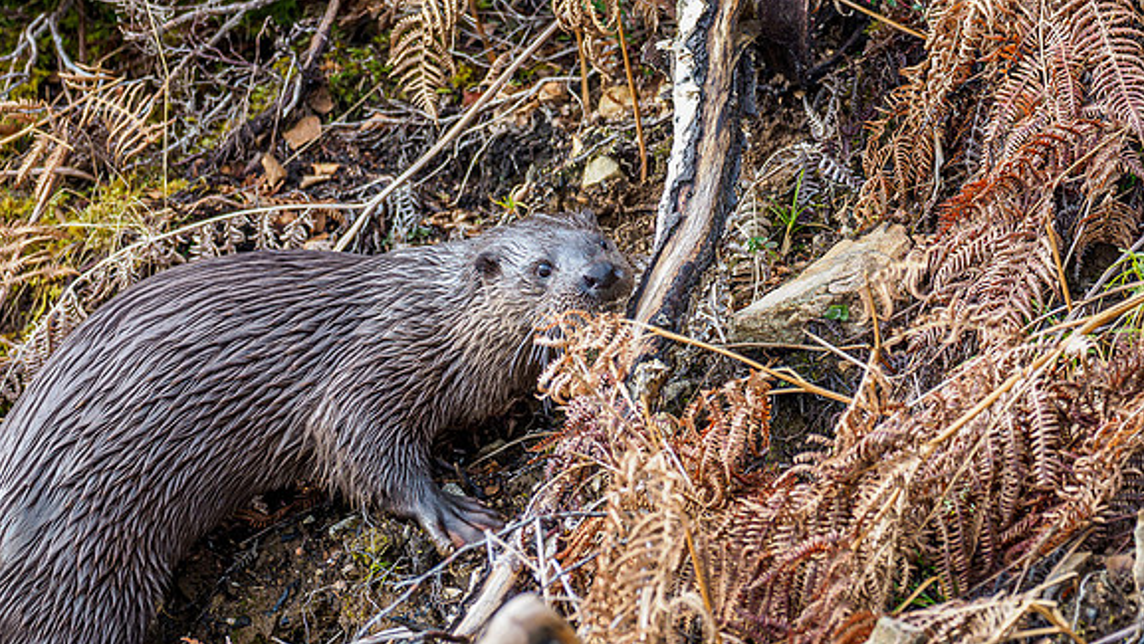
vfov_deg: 1.8
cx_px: 571
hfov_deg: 3.3
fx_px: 19966
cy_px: 320
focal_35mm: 658
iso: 640
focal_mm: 300
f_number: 4
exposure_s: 1/250
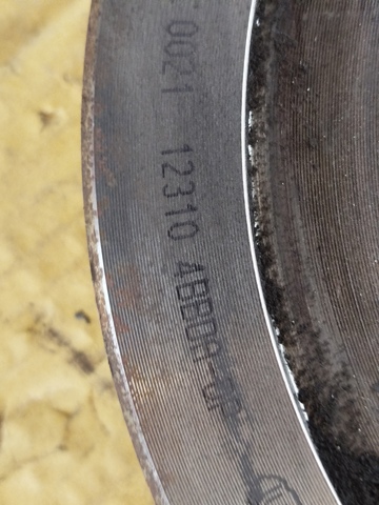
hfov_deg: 30.3
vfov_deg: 39.7
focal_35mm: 48
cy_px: 252
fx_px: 701
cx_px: 190
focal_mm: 5.31
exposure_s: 1/20
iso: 500
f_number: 1.7
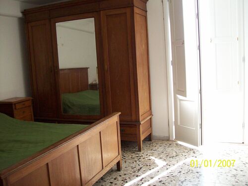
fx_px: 258
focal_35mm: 36
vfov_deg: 39.7
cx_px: 124
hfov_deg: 51.4
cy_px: 93
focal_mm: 6
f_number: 2.7
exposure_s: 1/120
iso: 200
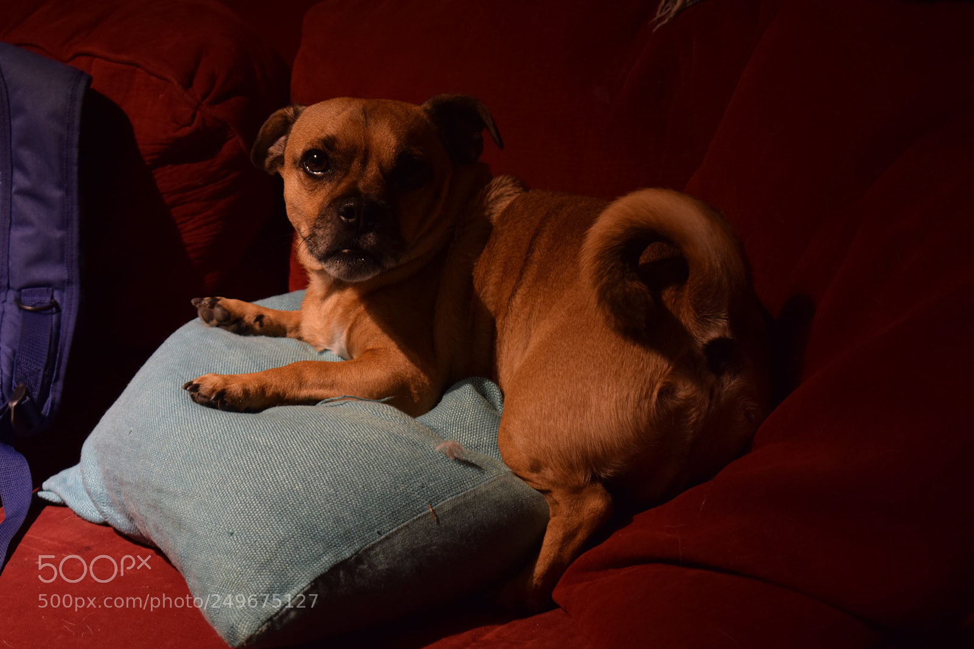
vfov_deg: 17.5
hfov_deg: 26.0
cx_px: 487
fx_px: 2110
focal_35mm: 78
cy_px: 324
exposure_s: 1/8
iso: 320
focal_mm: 52
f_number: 5.6
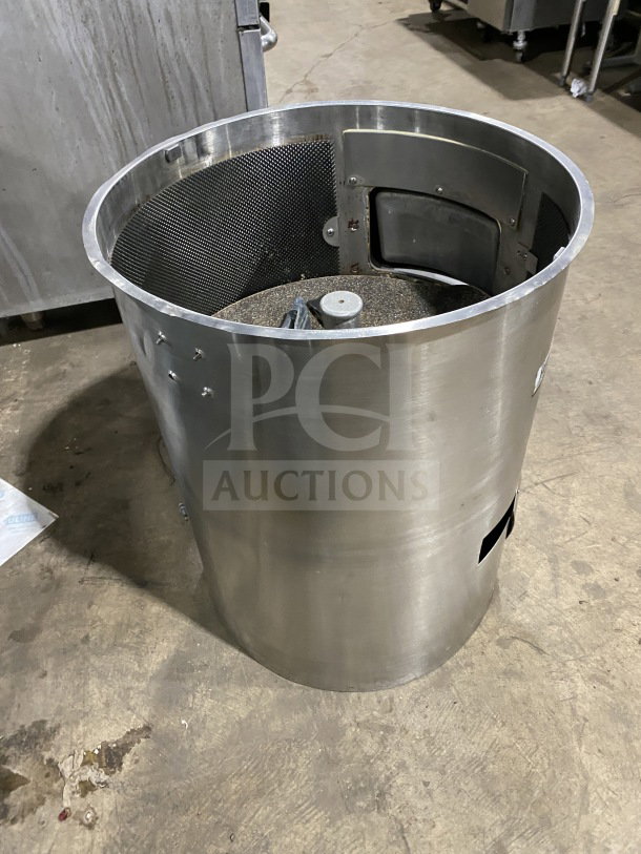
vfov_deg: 67.3
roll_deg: -2.3
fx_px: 642
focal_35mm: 26
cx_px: 320
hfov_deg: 53.1
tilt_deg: -43.4
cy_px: 427
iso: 500
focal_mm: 4.25
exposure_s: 1/60
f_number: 1.8
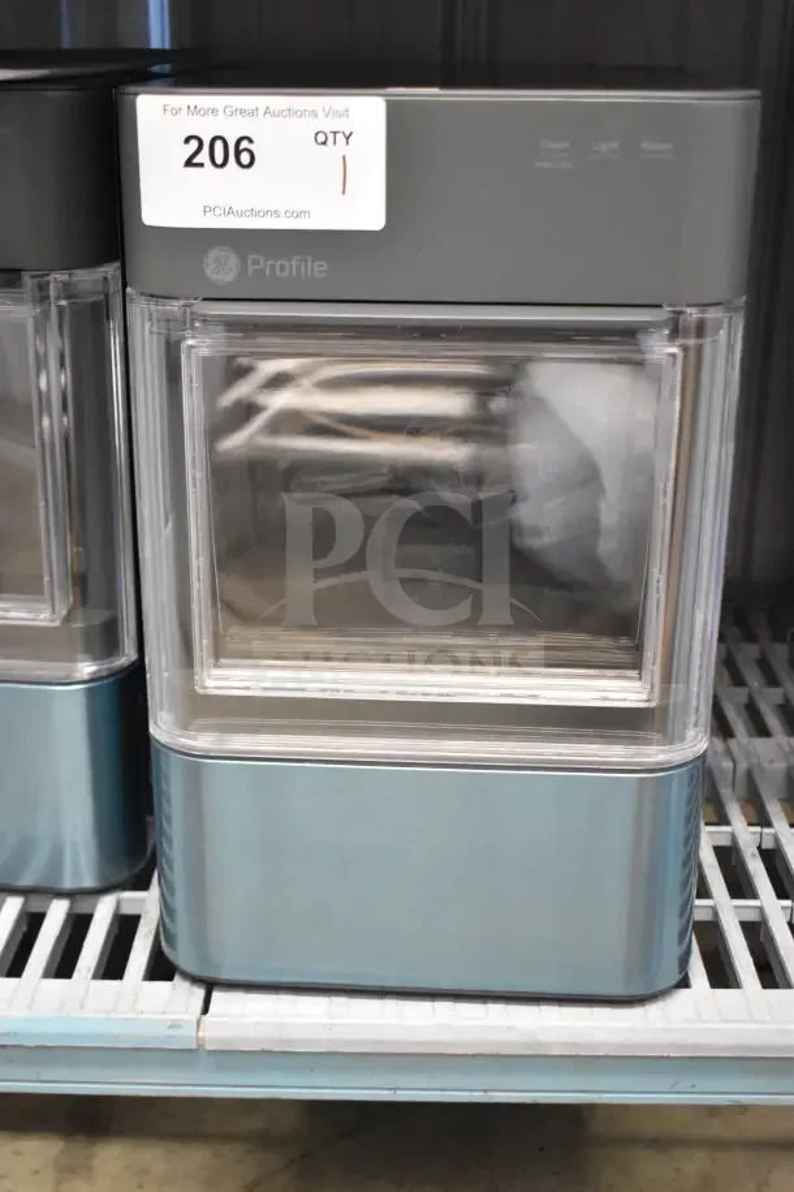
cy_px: 596
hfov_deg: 29.9
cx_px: 397
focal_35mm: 45
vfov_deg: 43.6
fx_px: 1489
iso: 6400
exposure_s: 1/100
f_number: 5
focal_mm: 30
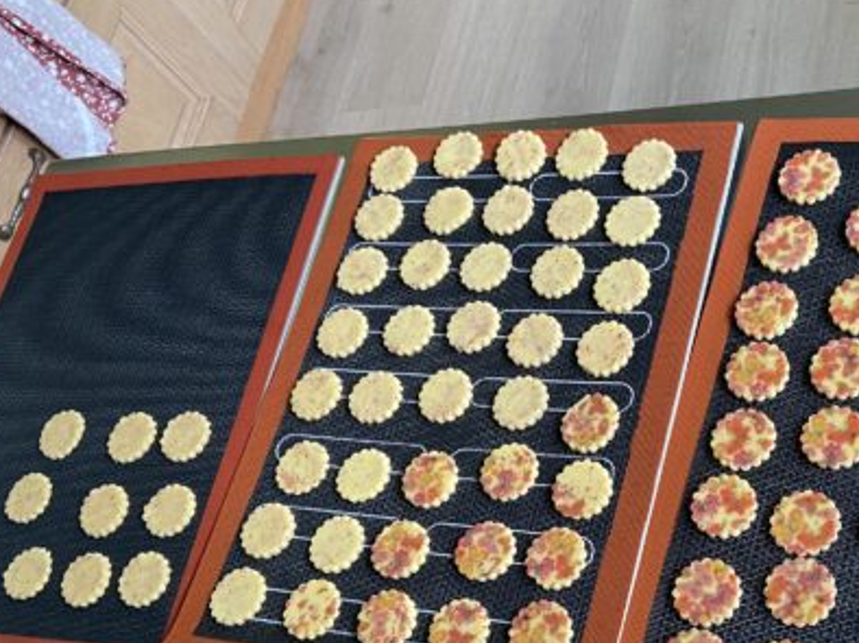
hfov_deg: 41.5
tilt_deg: -59.8
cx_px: 662
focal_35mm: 44
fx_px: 1091
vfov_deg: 32.4
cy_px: 462
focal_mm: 4.25
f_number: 1.8
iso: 160
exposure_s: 1/60
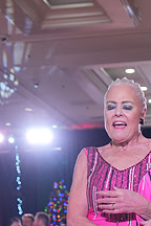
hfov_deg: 10.0
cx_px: 137
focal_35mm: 137
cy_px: 275
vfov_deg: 14.5
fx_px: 862
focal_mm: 51
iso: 1600
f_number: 4
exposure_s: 1/500
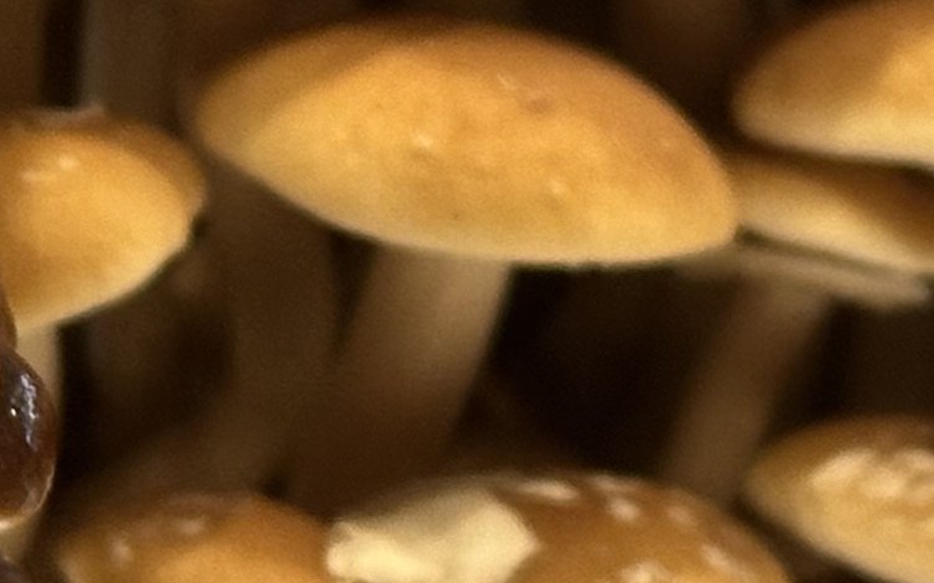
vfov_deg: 4.8
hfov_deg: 7.6
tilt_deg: -5.9
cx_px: -217
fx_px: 6923
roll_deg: -2.1
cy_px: 189
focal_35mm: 272
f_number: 1.78
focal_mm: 6.86
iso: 200
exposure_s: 1/40
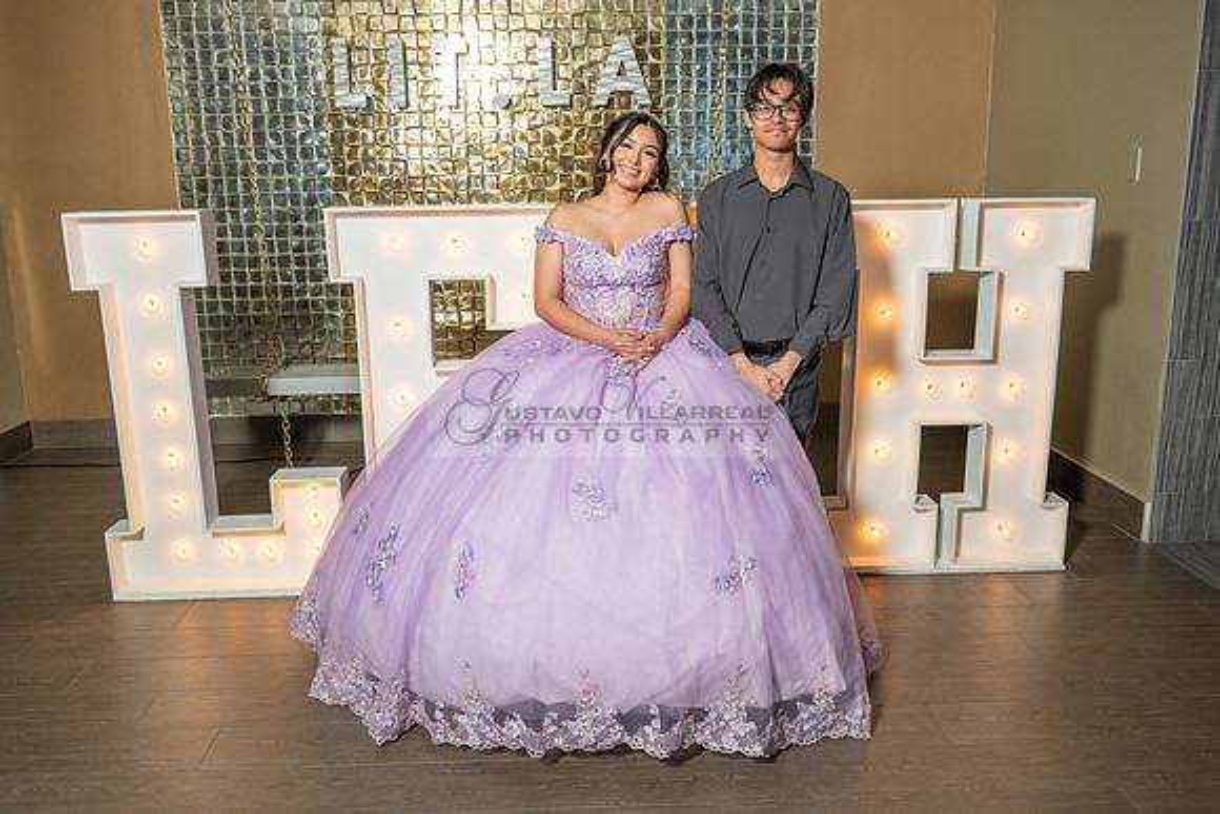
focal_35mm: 32
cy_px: 407
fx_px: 1068
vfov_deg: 41.7
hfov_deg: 59.5
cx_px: 610
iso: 640
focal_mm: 31.5
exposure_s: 1/125
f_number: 5.6
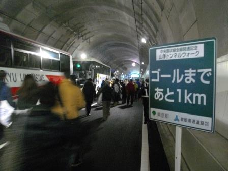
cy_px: 86
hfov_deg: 56.8
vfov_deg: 44.2
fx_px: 211
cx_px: 114
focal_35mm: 32
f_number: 2.9
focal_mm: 5.7
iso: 800
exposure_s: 1/6
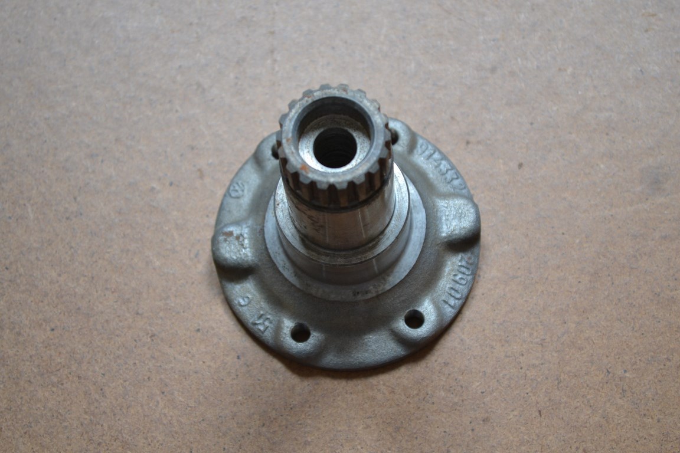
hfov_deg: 24.6
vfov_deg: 16.6
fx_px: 1558
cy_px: 226
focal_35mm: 82
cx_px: 340
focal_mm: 55
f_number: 5.6
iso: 400
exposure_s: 1/25
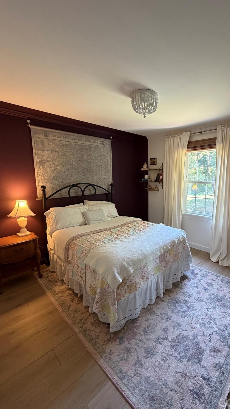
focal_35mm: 16
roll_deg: -0.4
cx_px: 152
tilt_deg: -7.5
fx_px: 173
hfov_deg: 65.5
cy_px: 200
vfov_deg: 99.3
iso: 320
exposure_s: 1/60
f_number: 2.2
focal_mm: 2.22
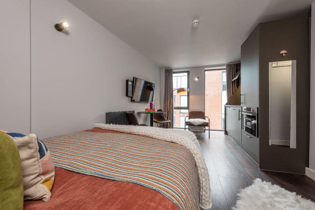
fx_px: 123
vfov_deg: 81.3
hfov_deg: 104.2
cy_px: 105
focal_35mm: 14
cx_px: 158
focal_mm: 14
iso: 500
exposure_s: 1/13
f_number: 11
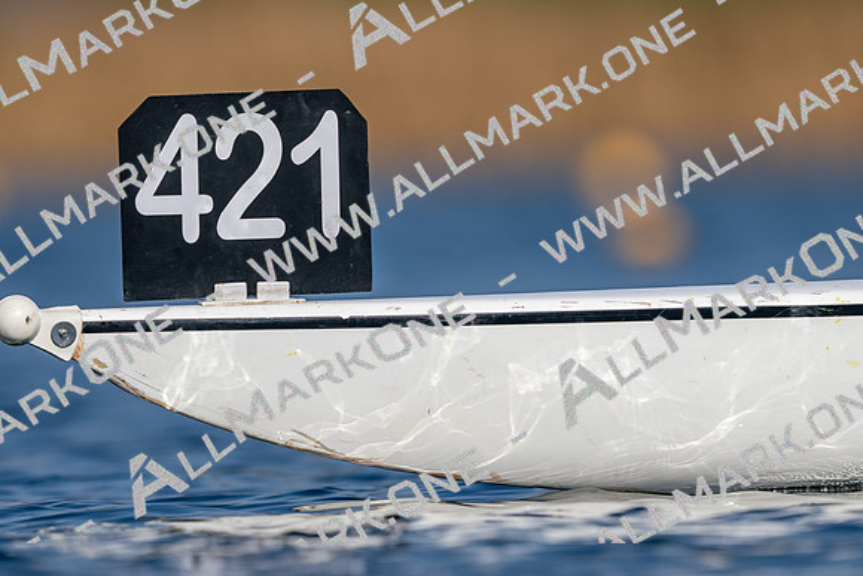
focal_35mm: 900
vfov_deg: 1.5
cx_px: 432
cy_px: 288
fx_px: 21579
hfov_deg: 2.3
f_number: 5.6
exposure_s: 1/1600
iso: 100
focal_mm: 600
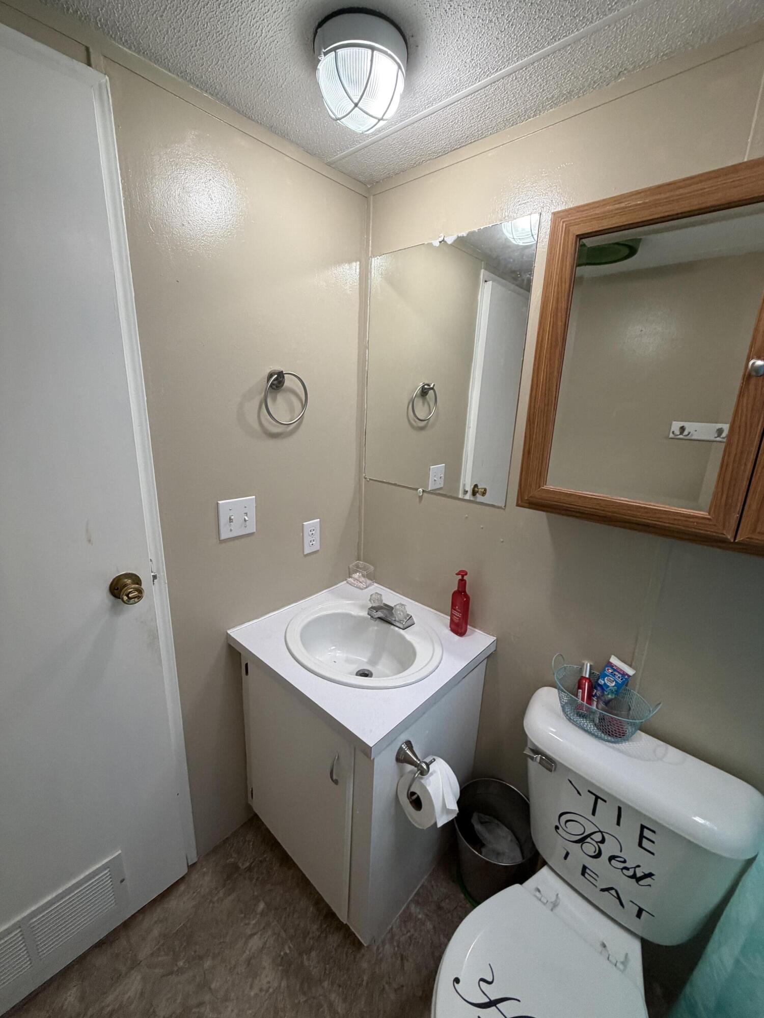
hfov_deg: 85.7
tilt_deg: -15.4
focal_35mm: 14
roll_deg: -2.1
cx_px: 382
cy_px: 509
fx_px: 412
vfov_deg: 102.1
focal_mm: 2.22
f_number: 2.2
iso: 250
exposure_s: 1/60
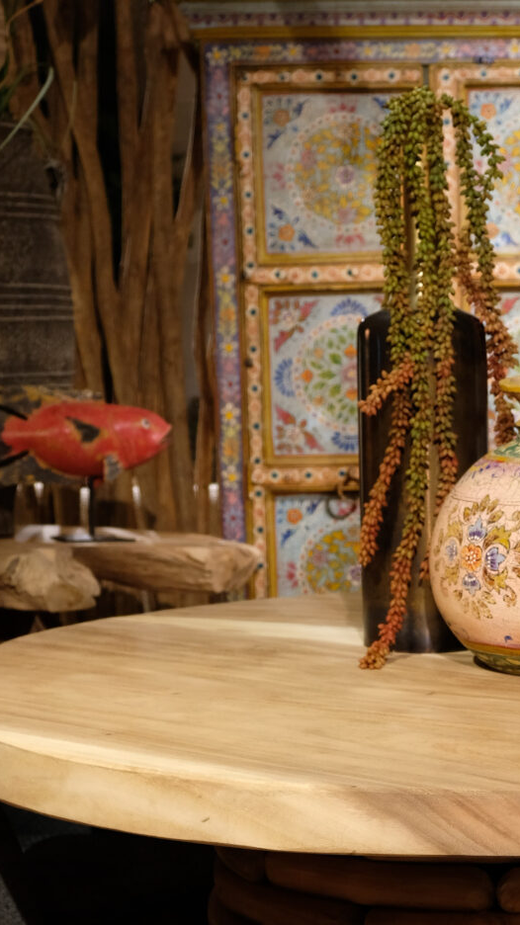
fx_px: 2478
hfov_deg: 11.8
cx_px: 542
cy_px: 830
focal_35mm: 101
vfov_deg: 20.7
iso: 640
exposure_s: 1/60
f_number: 3.6
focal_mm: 31.5
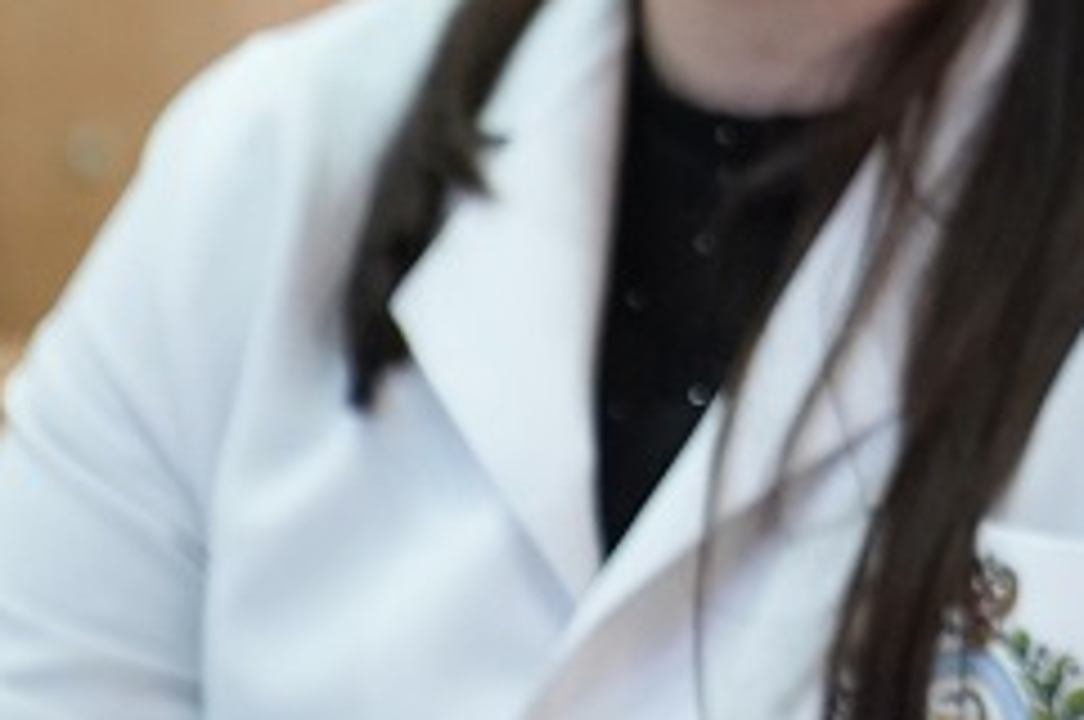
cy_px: -218
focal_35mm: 408
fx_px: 12269
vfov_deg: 3.4
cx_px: 2429
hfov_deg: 4.9
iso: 1250
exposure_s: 1/80
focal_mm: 70
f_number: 2.8
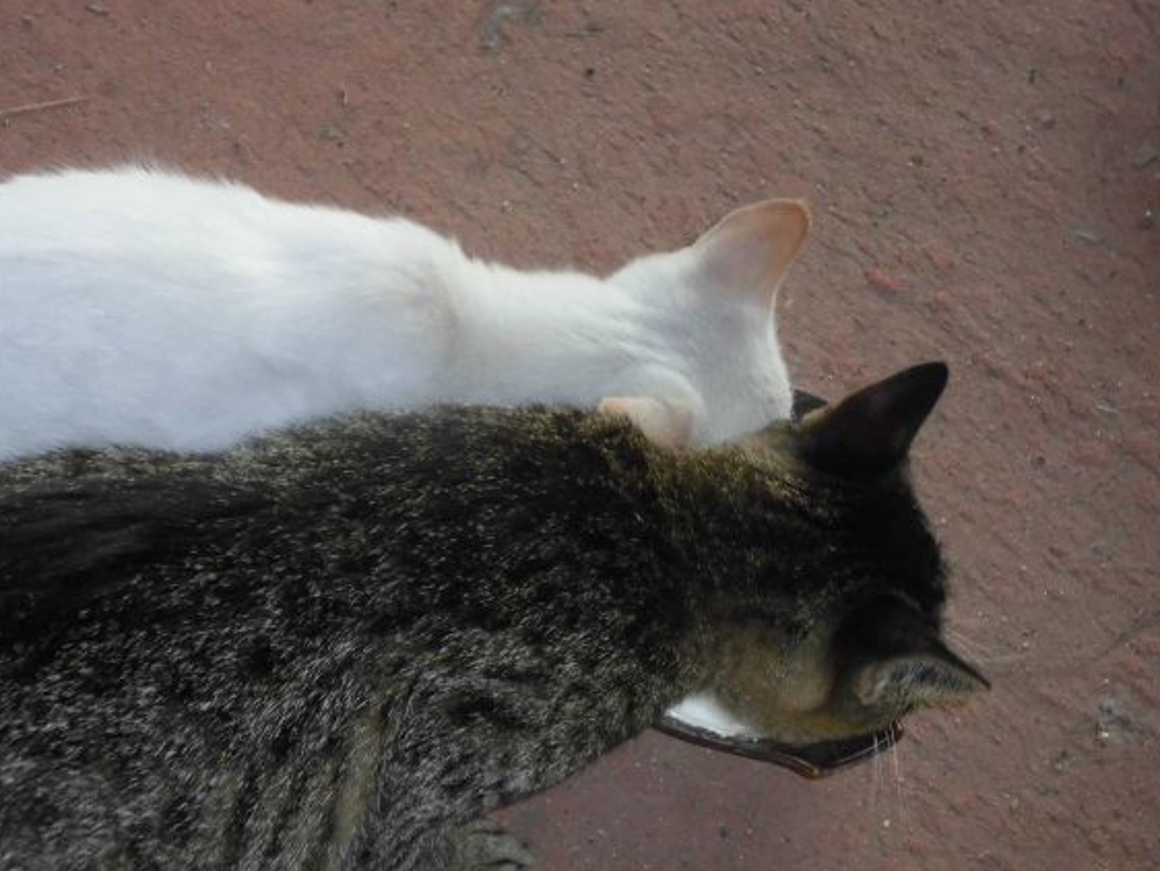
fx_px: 3587
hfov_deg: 18.4
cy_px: 479
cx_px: 530
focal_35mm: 107
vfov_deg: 13.8
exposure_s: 1/60
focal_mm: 16.9
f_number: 4.7
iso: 200
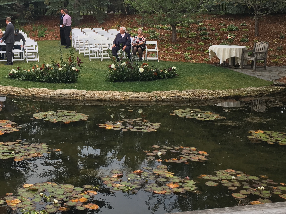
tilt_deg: -5.7
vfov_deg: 23.1
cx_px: 64
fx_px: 521
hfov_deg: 30.1
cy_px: 57
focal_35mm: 63
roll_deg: -1.4
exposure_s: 1/273
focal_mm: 4.15
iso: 25
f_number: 2.2
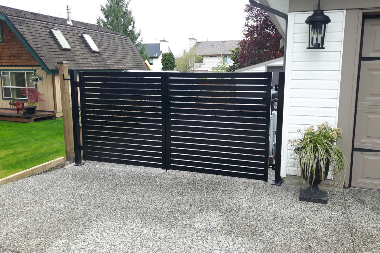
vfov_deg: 40.0
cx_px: 192
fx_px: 348
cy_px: 123
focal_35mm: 33
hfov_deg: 57.2
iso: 40
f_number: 1.9
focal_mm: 3.7
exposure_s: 1/233
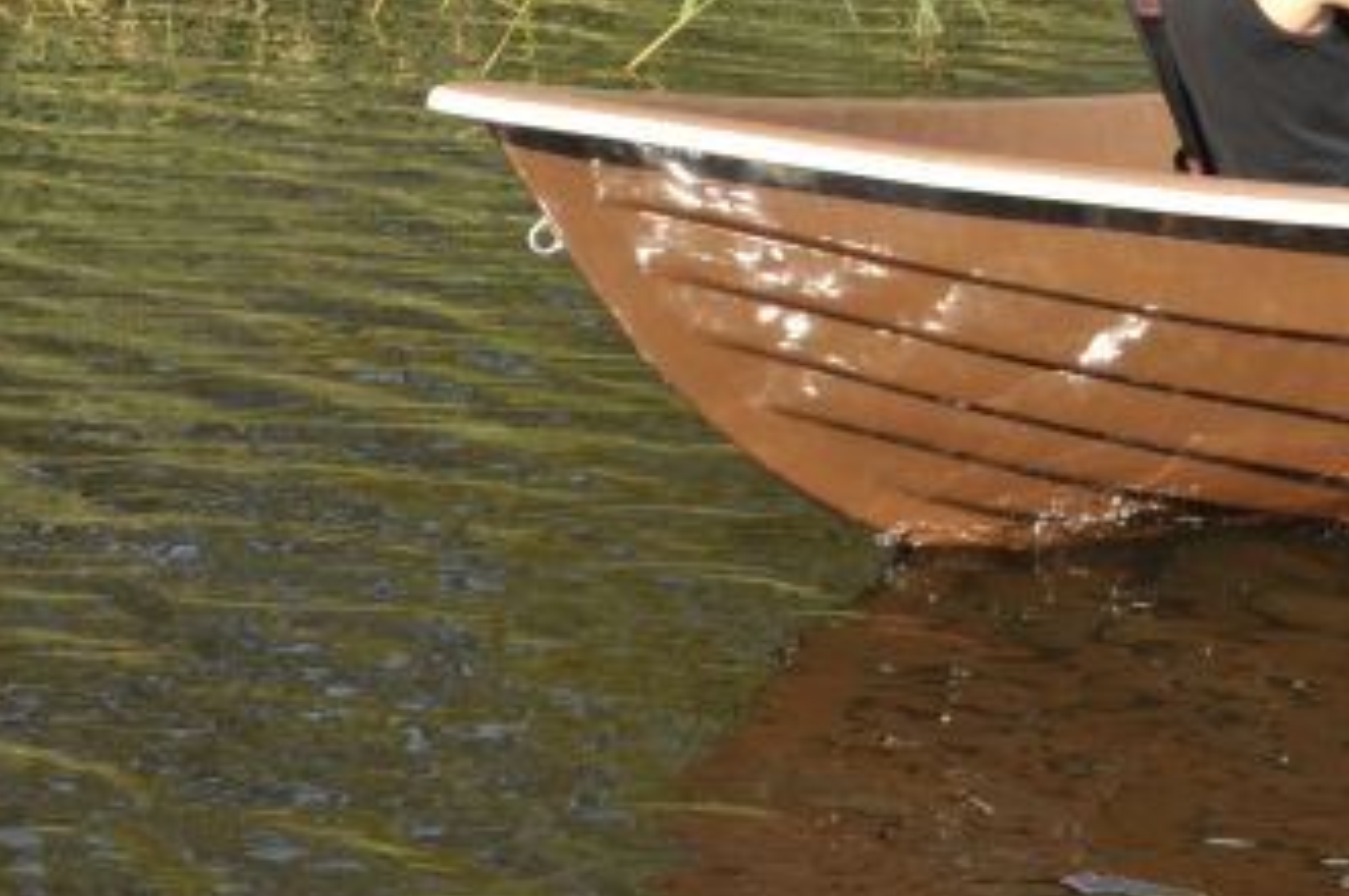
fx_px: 4754
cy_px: 108
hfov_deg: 15.2
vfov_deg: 10.7
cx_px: 1891
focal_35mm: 127
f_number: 5.6
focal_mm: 42
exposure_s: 1/1250
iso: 640
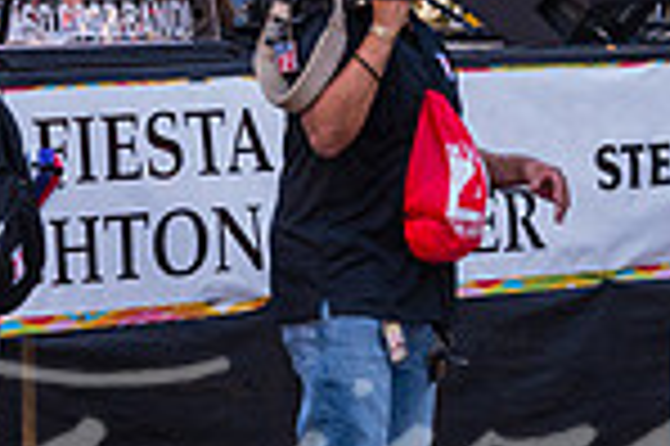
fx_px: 4443
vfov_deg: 5.7
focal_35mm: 239
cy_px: -36
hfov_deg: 8.4
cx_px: -329
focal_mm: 60
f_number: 4
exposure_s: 1/500
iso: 1250
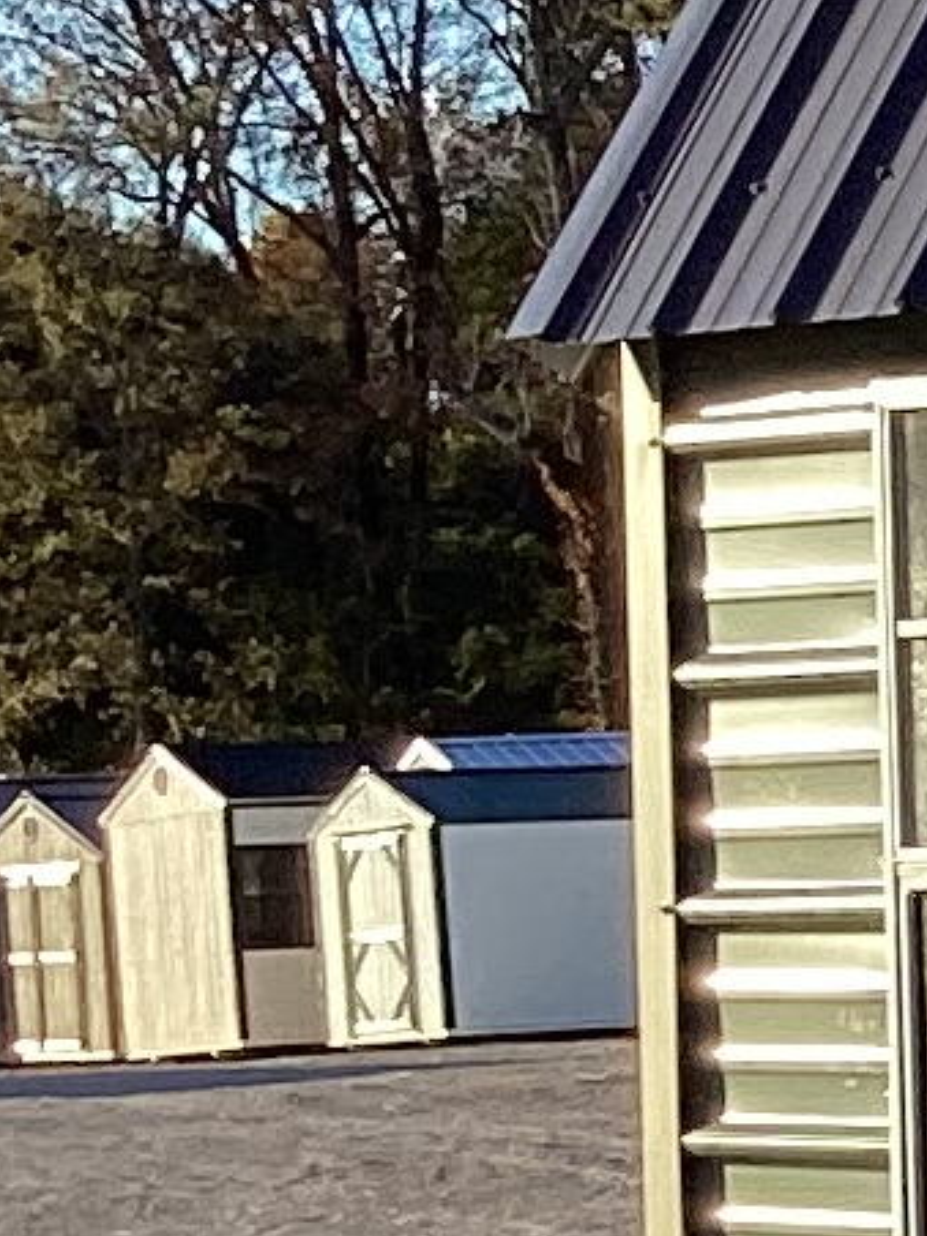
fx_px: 7998
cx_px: 3886
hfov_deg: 5.6
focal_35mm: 224
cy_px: 1157
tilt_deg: -3.9
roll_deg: -0.9
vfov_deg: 8.8
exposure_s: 1/566
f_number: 2.4
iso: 25
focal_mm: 3.3
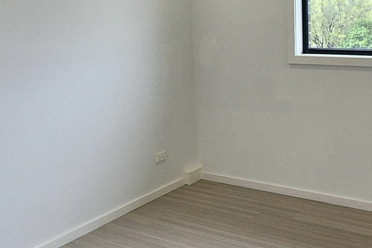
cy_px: 28
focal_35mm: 42
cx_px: 269
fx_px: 434
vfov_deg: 30.6
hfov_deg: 45.1
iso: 50
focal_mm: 2.2
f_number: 2.2
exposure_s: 1/128
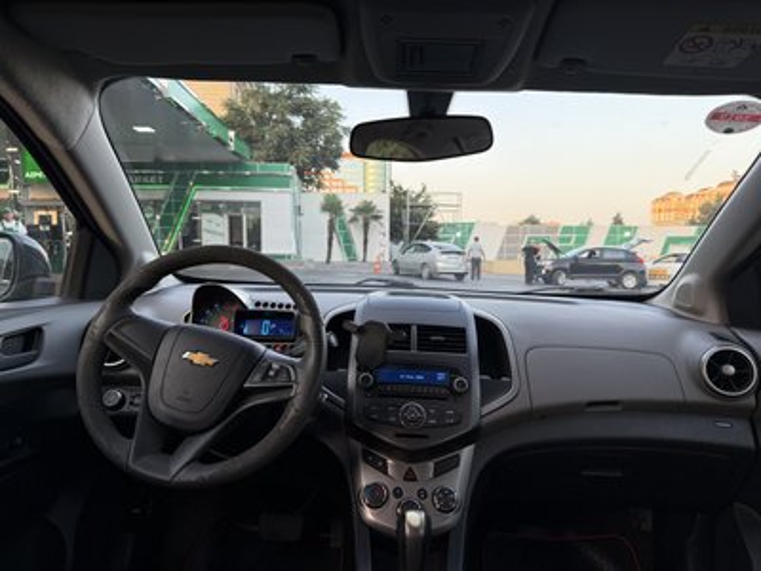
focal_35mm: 24
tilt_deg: -4.6
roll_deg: +0.2
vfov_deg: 56.8
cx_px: 380
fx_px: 528
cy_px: 286
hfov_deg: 71.6
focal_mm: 6.76
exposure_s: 1/242
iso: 125
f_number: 1.78
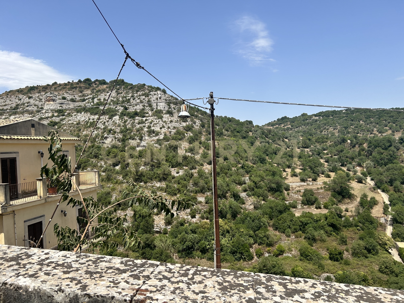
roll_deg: +3.8
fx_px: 303
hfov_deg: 67.3
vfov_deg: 53.1
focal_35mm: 26
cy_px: 152
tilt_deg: -1.3
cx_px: 202
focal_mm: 5.7
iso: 50
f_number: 1.5
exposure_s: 1/4115
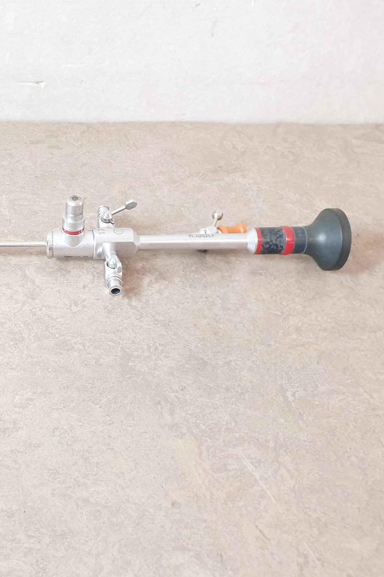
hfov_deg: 32.9
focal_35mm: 37
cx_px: -2
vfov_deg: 51.9
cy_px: 283
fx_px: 592
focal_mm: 4.3
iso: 250
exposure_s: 1/33
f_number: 2.4
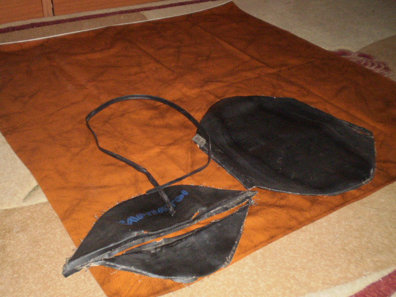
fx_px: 480
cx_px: 198
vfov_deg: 34.3
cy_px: 148
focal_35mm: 42
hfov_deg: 44.8
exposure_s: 1/250
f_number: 3.5
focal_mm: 7.4
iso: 400
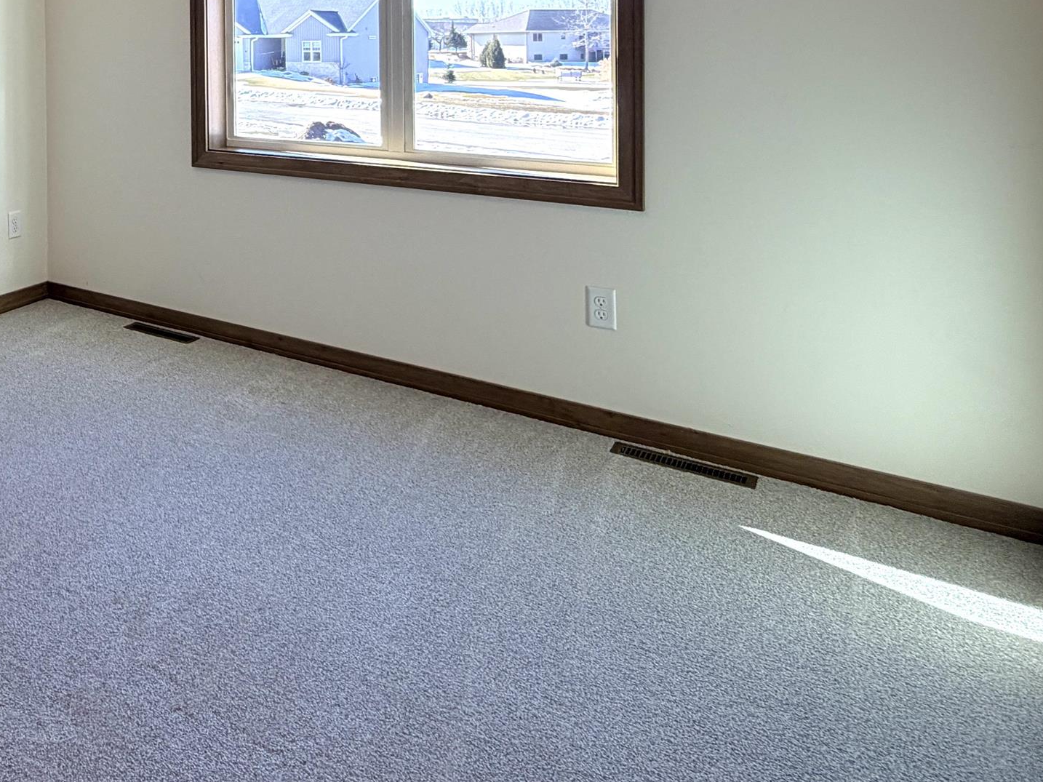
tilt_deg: -0.6
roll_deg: +0.8
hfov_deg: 53.6
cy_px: 51
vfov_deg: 42.2
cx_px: 135
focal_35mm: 30
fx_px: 904
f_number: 2.2
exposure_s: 1/129
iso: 40
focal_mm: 2.22
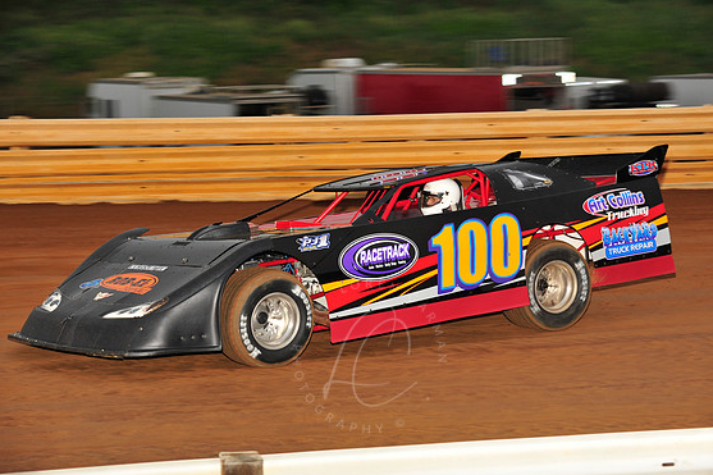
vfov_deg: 11.0
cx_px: 369
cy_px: 238
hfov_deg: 16.4
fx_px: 2475
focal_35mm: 125
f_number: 6.3
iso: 800
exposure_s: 1/320
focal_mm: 120
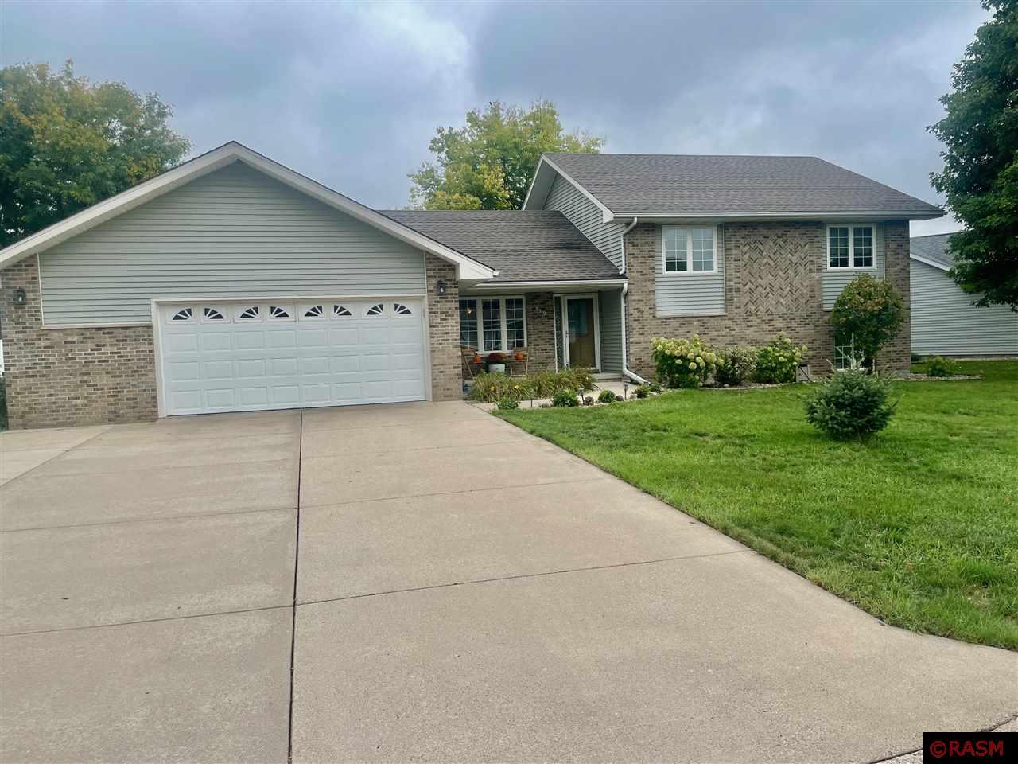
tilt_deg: -3.5
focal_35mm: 26
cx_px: 509
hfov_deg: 67.3
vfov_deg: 53.1
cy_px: 382
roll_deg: +1.8
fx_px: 765
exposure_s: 1/2353
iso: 32
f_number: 1.6
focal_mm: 4.2
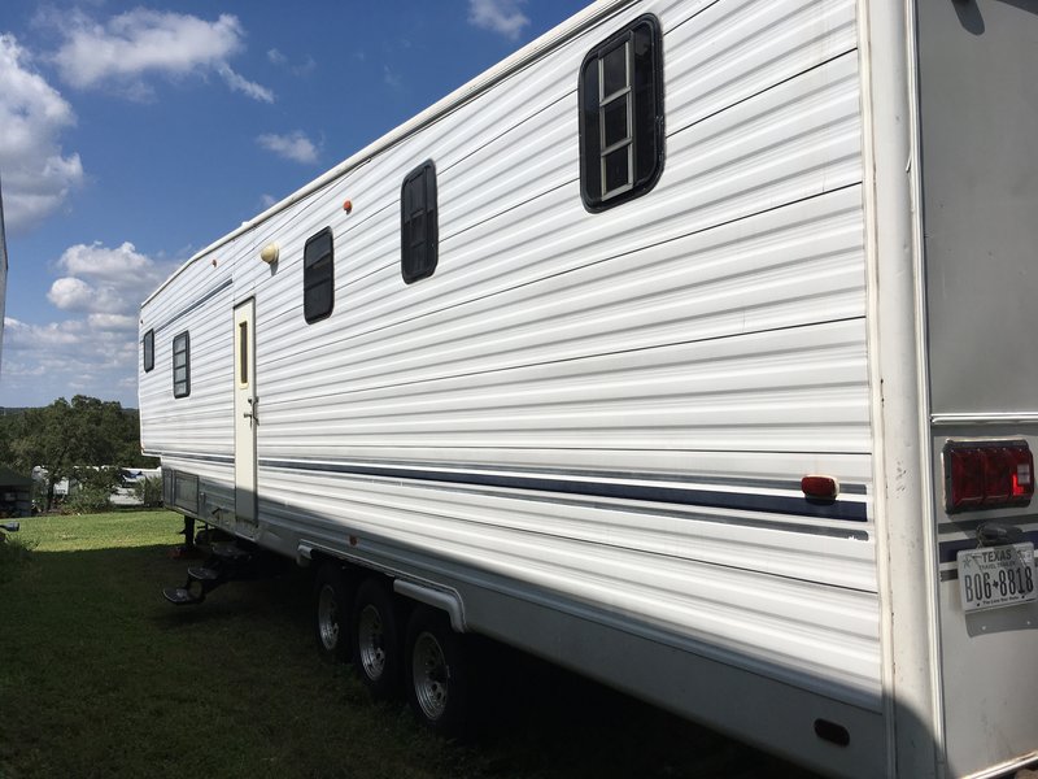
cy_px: 390
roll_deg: -1.6
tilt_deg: +1.5
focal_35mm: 29
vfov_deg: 48.2
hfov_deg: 61.7
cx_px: 519
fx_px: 870
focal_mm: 4.15
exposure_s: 1/3663
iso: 25
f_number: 2.2
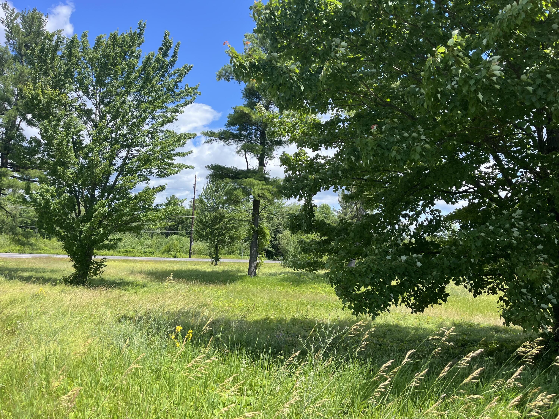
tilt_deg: +4.4
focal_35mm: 26
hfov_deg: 67.3
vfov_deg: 53.1
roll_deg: -1.9
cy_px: 210
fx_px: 420
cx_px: 280
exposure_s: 1/1580
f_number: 1.6
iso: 50
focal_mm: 5.1
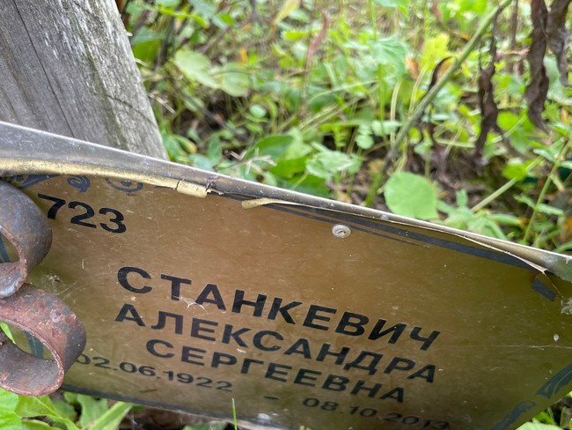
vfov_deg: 44.0
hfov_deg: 56.4
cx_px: 339
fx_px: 529
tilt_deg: -35.2
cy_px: 258
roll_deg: +8.1
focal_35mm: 32
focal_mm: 4.2
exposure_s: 1/121
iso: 64
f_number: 1.6
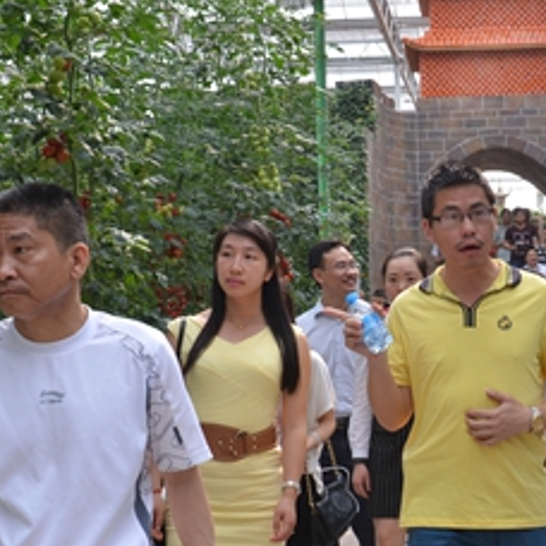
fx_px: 1196
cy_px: 382
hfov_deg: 25.4
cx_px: 412
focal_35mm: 67
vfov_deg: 25.5
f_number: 8
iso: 800
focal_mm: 24
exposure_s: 1/250
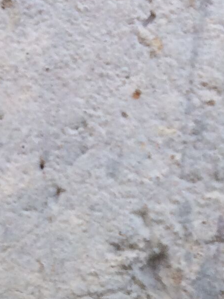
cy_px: 791
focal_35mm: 158
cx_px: 50
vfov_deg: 10.3
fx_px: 1364
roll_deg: -1.3
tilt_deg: -15.8
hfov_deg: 9.4
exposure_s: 1/100
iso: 40
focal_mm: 4.15
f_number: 2.2
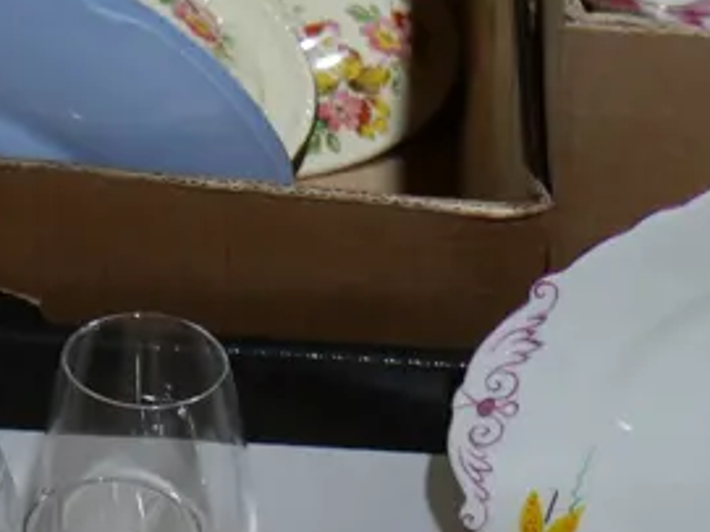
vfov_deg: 11.5
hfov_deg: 15.9
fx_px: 2481
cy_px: 898
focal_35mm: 121
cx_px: 736
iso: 200
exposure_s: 1/125
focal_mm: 16
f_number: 4
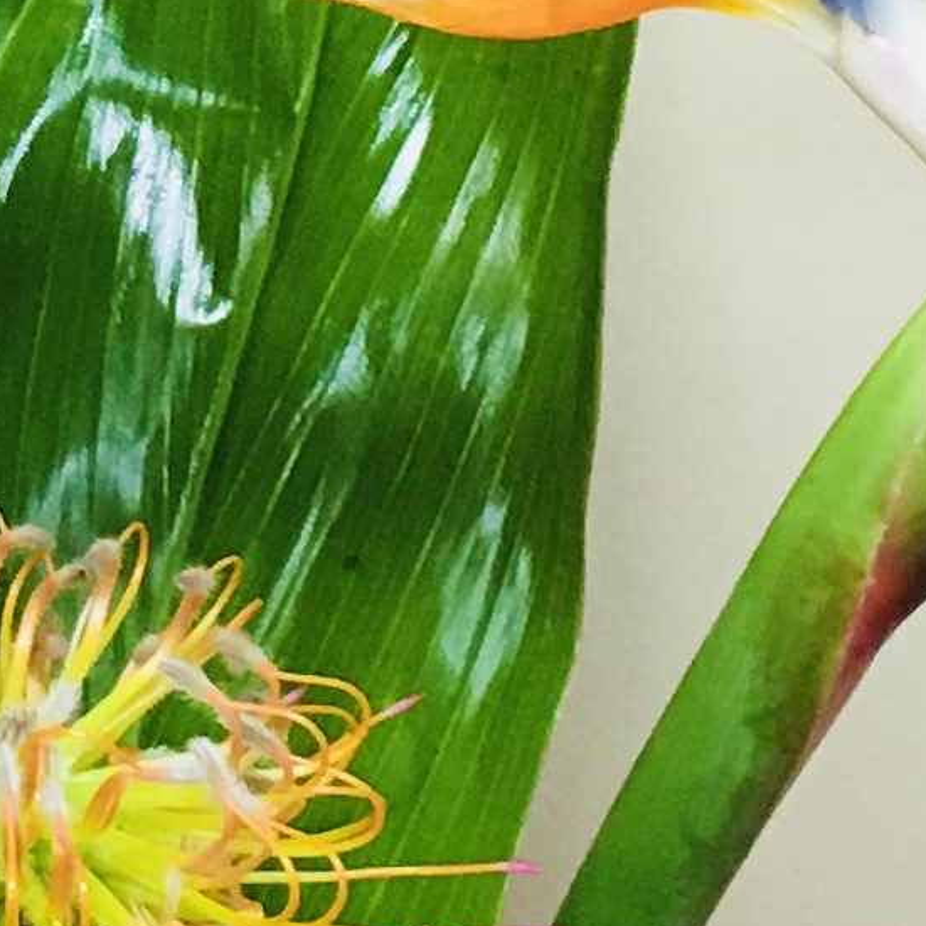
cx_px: -453
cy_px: -7
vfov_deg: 9.2
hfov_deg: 9.1
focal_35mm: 188
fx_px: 5690
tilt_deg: -17.3
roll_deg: +4.0
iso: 40
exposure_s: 1/15
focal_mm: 4.15
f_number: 2.2
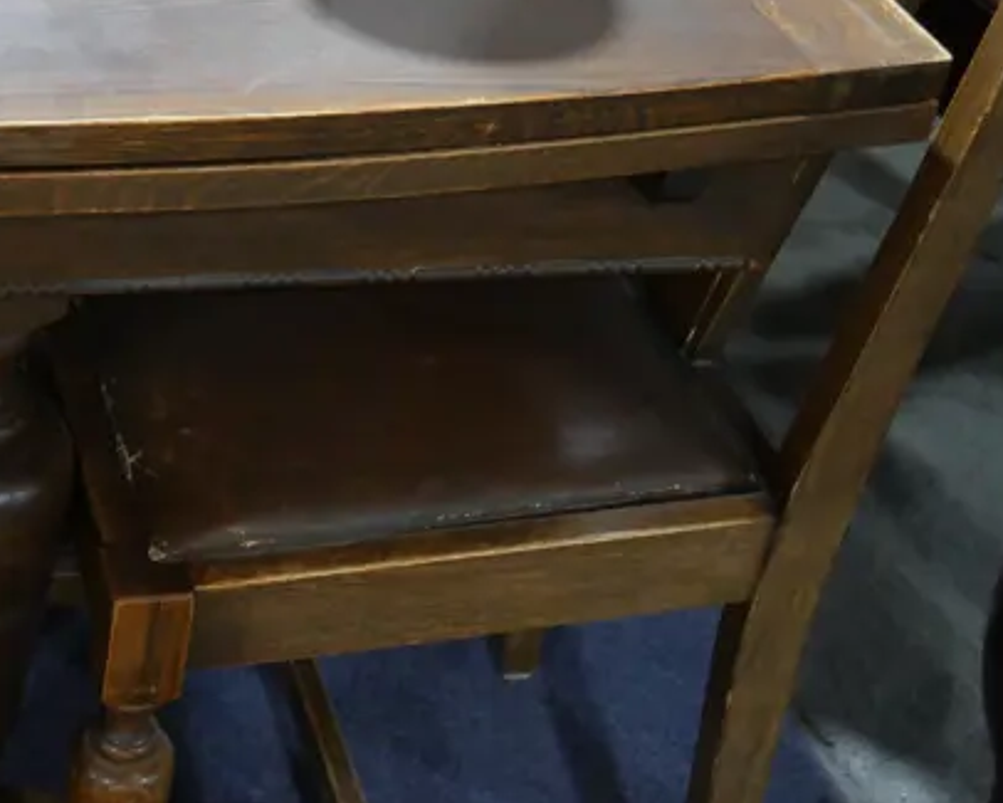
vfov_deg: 21.9
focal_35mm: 69
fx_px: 2049
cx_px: -59
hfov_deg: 25.7
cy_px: 167
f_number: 3.5
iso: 1250
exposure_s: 1/60
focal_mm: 14
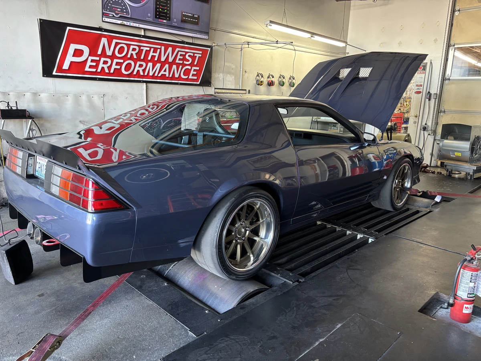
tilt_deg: -13.1
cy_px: 180
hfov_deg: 67.3
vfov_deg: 53.1
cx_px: 240
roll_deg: -1.4
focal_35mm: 26
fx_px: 361
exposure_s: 1/60
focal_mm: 5.96
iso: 200
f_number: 1.6
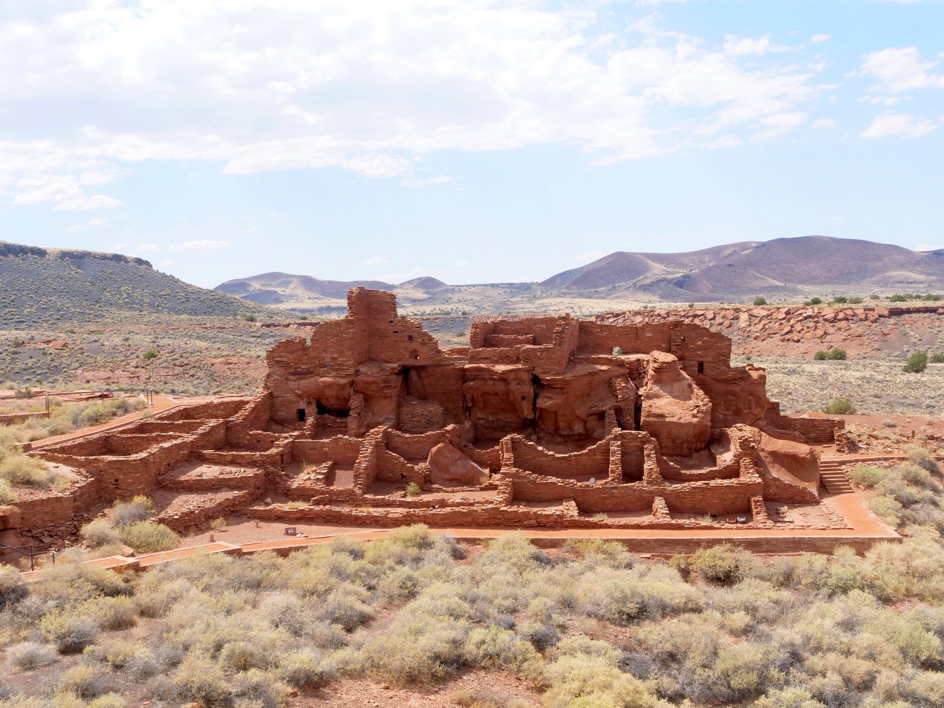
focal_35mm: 40
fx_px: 1091
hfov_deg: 46.8
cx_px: 472
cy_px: 354
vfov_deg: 36.0
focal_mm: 20
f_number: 10
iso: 400
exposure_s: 1/250
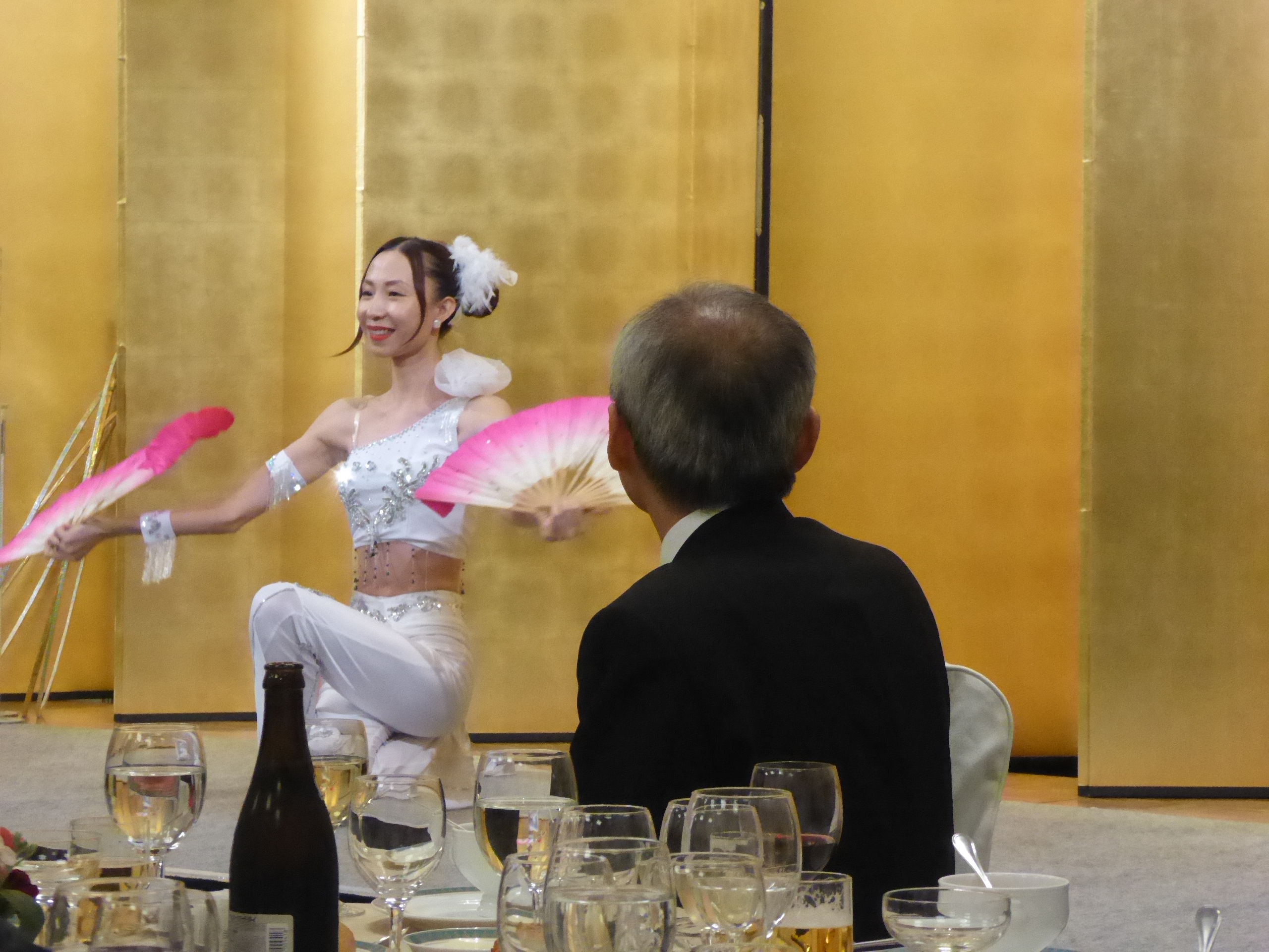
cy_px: 476
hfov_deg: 16.8
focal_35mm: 117
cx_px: 634
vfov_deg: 12.7
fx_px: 4289
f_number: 5.1
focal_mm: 19
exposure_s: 1/80
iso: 1600
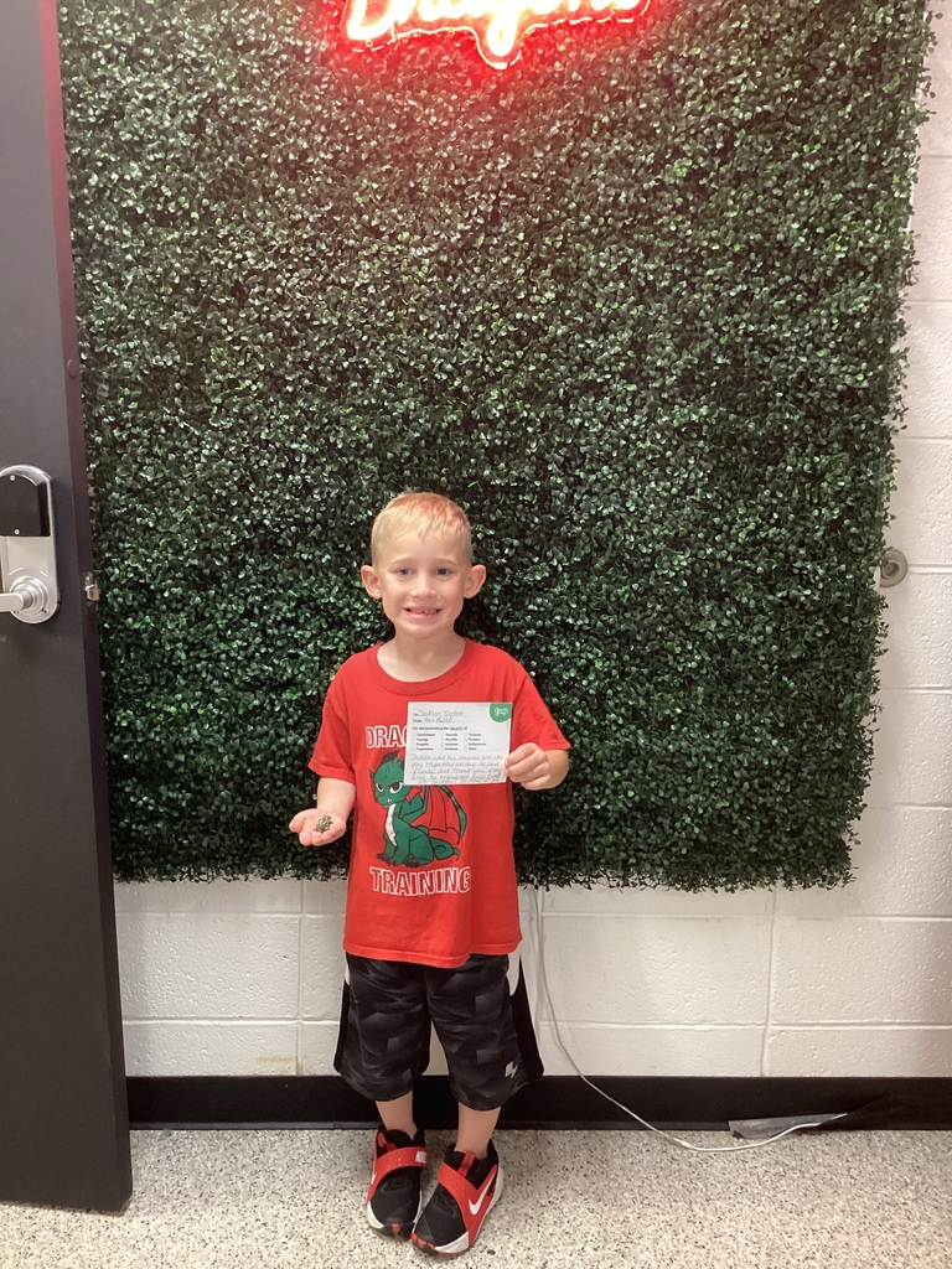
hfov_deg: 45.4
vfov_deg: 58.4
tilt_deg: -13.8
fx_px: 1137
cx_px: 476
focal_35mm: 31
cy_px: 634
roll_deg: +0.5
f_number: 2.4
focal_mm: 3.3
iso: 320
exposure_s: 1/33
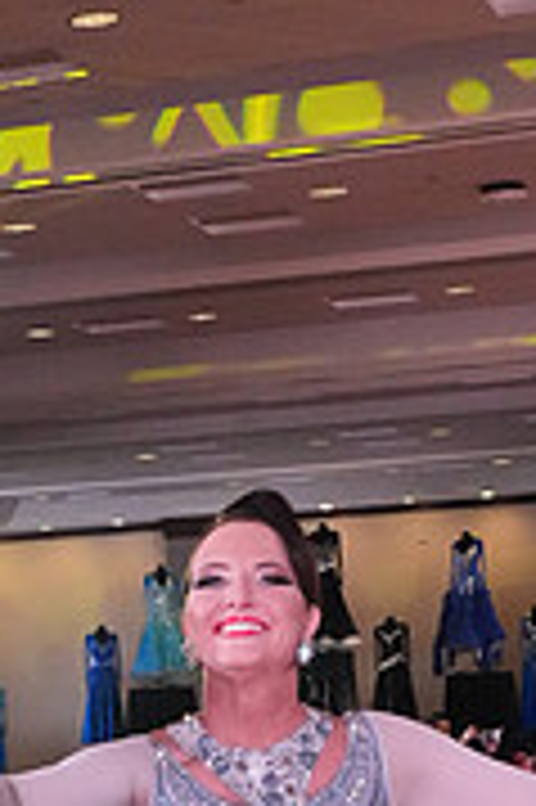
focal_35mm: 120
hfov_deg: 11.2
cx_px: -101
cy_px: 1076
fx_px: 2685
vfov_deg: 16.1
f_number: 6.3
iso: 10000
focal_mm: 25
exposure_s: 1/400
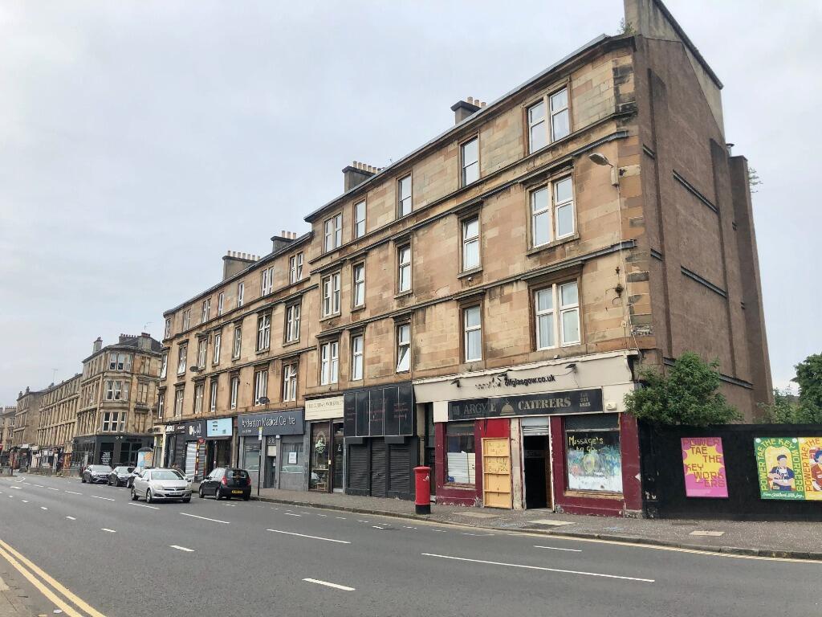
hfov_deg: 63.4
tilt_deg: +15.3
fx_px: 665
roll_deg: +0.5
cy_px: 308
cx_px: 411
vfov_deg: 49.7
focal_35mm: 28
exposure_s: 1/2024
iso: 20
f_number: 1.8
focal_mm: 4
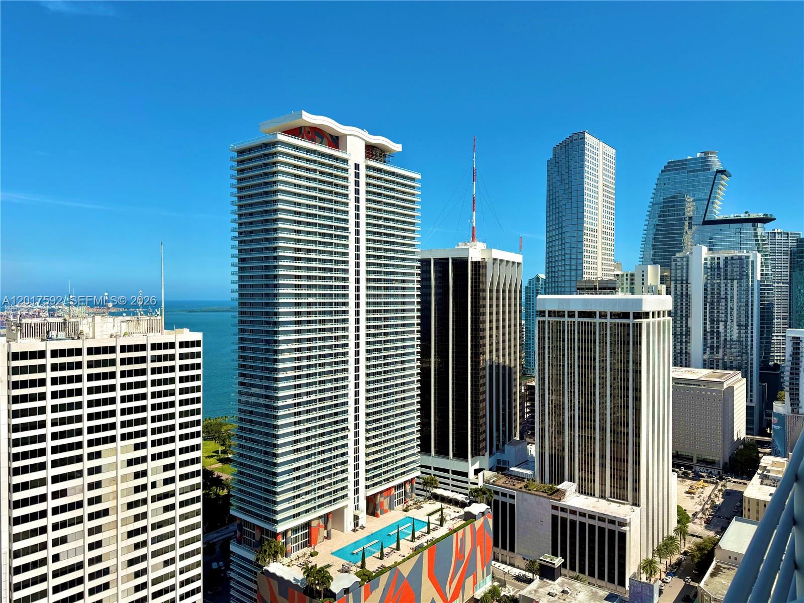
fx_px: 557
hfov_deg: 71.6
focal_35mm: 24
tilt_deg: -0.8
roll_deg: +0.3
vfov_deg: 56.8
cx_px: 402
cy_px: 302
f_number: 1.78
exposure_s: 1/10309
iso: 80
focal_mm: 6.76
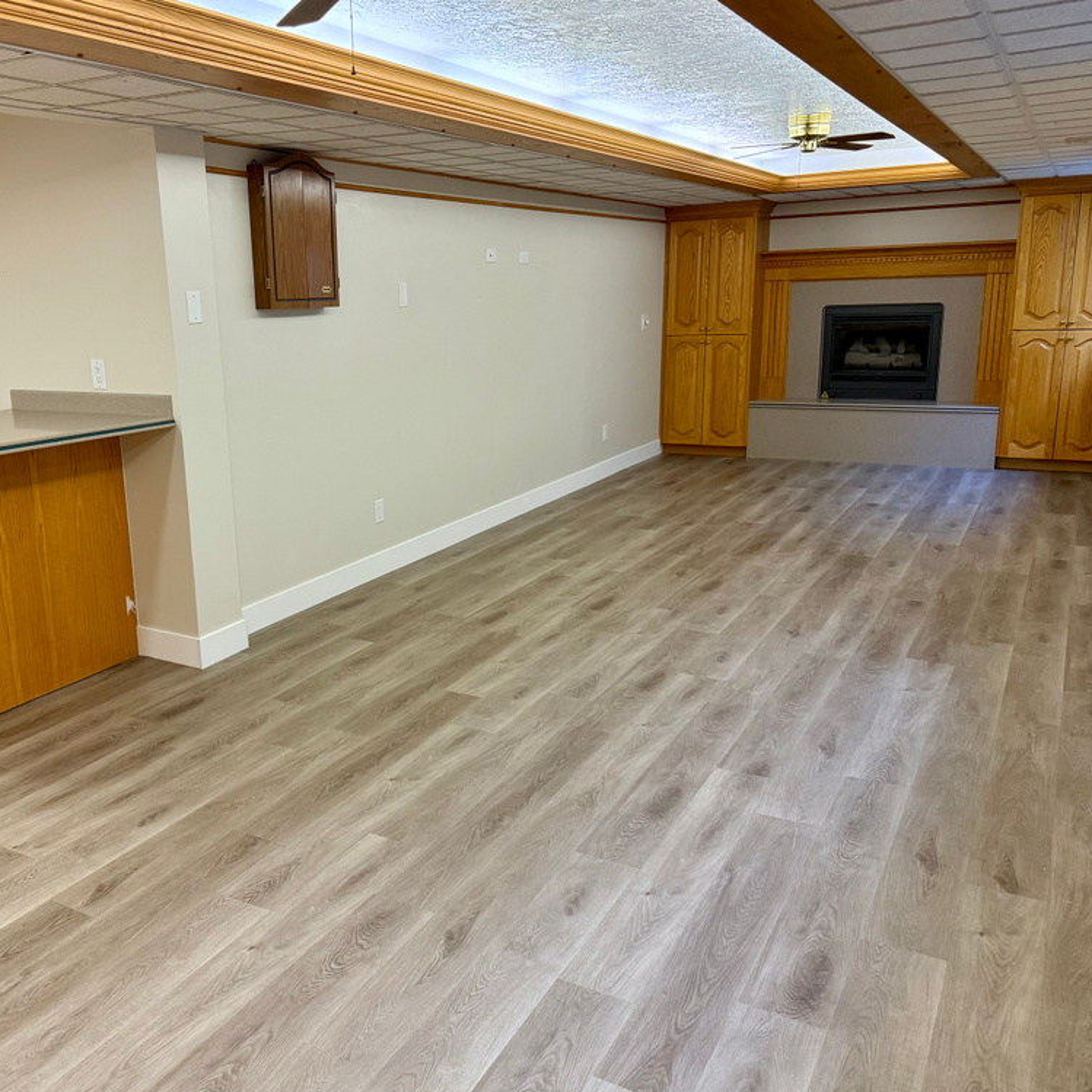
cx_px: 395
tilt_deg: -12.4
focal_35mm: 29
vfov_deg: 55.6
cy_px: 537
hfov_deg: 54.8
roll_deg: +1.5
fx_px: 1035
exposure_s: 1/60
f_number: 1.78
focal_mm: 6.76
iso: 200
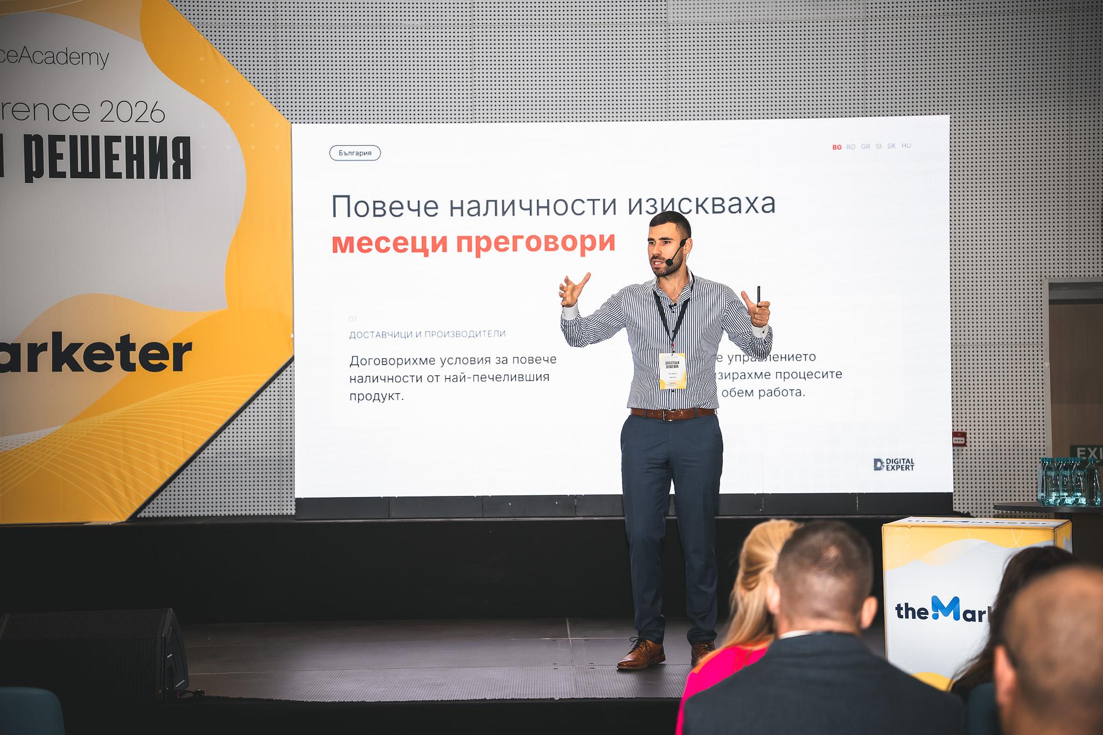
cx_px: 552
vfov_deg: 22.3
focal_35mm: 61
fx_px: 1869
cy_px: 368
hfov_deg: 32.9
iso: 640
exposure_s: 1/200
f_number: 2.8
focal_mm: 61
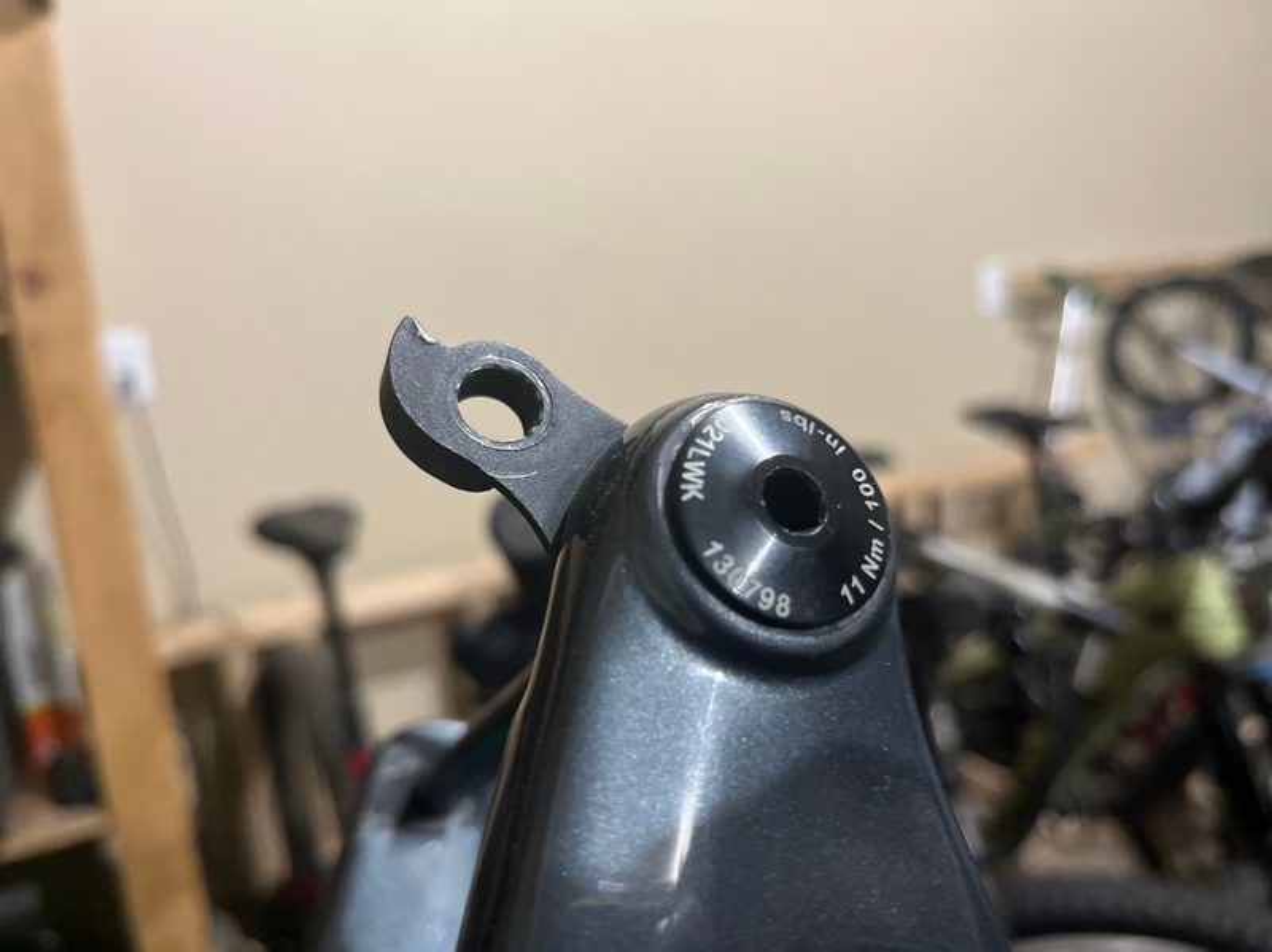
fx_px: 955
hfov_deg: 67.3
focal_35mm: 26
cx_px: 636
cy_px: 476
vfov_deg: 53.0
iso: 500
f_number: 1.6
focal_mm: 5.1
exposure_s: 1/60
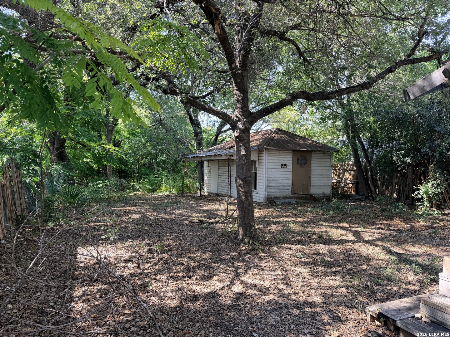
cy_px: 168
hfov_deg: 71.6
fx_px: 312
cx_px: 225
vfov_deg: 56.8
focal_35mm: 24
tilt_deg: -0.9
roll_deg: -0.9
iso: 80
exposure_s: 1/273
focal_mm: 6.76
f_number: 1.78
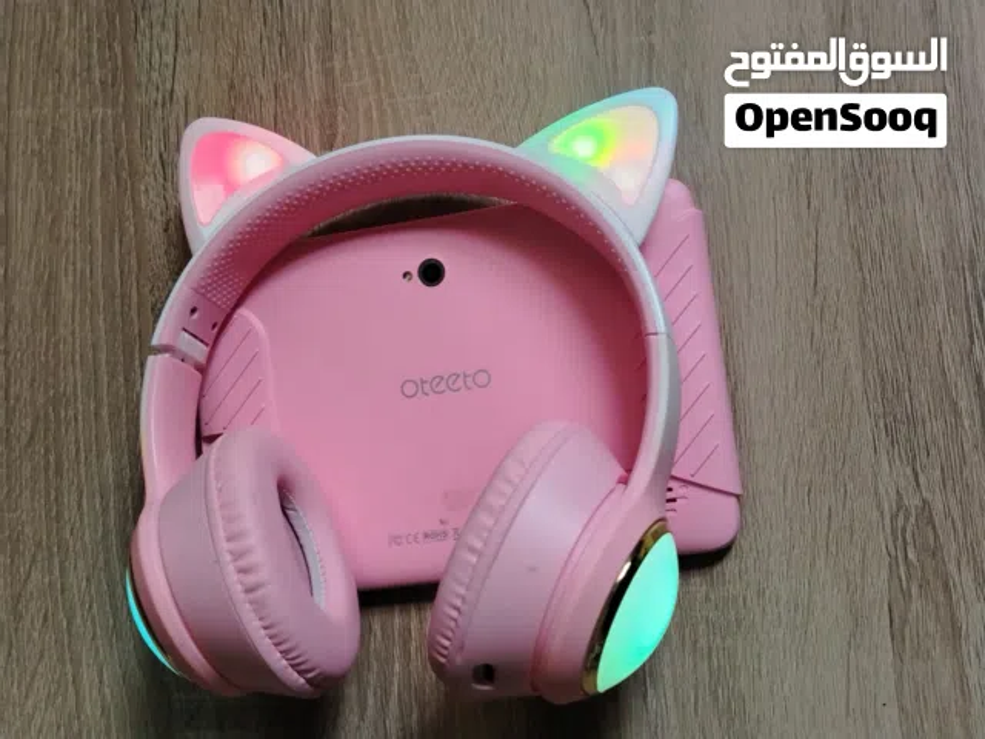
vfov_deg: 30.9
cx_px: 492
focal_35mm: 47
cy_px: 370
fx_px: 1337
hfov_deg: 40.4
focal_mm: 5.25
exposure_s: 1/50
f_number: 1.75
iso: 884
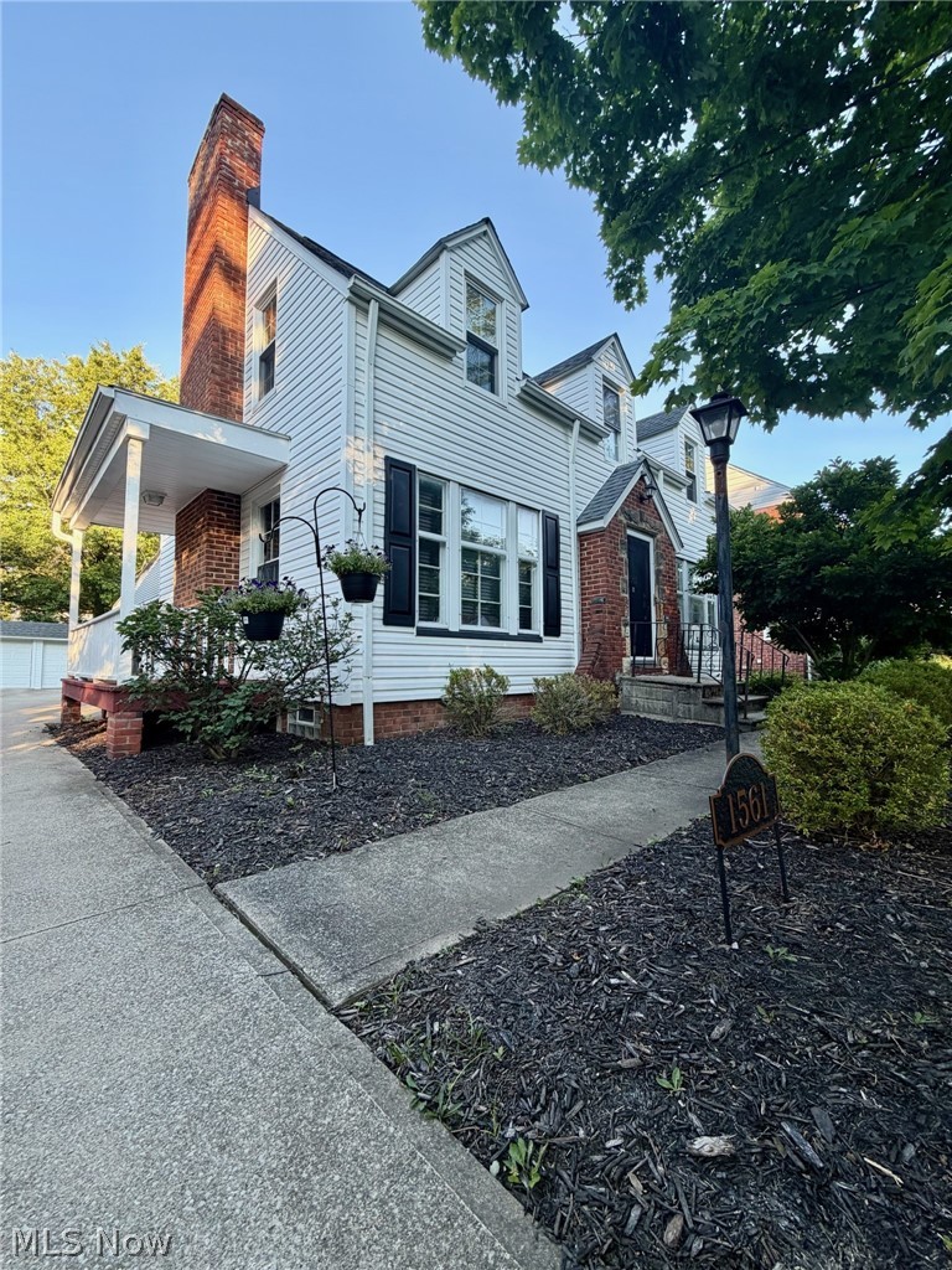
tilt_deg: +3.9
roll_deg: +0.3
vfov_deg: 102.1
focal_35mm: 14
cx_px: 476
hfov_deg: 85.7
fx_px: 513
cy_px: 635
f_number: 2.2
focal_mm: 2.22
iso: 40
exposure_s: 1/133
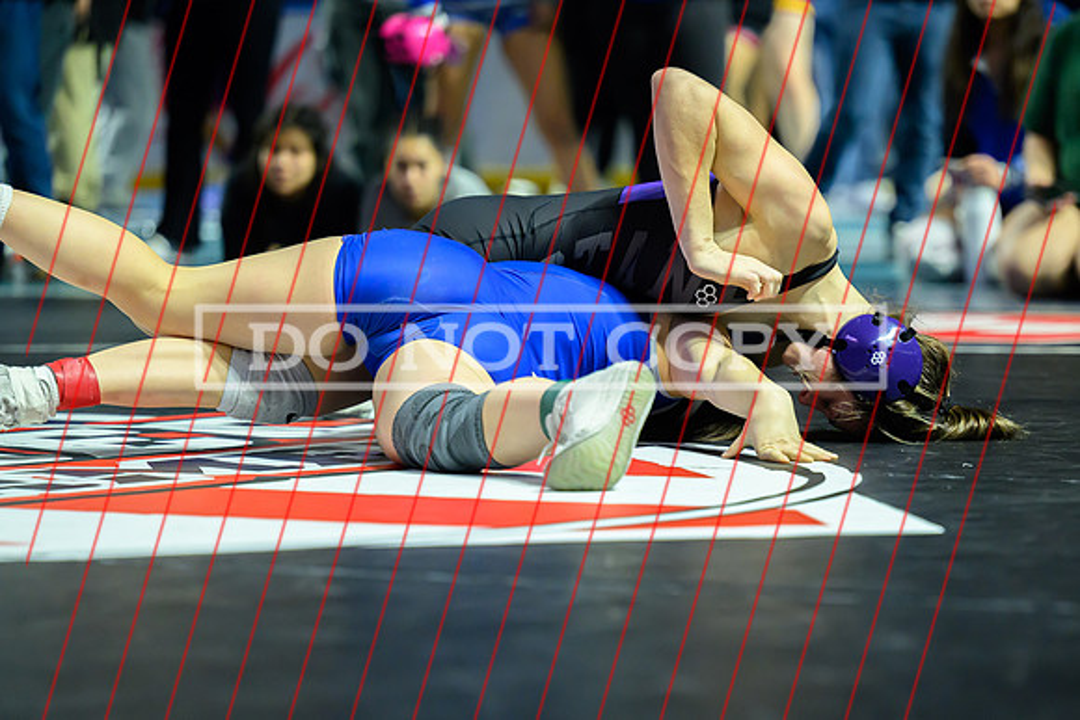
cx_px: 643
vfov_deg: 7.0
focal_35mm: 197
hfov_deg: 10.4
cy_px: 483
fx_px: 5919
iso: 4000
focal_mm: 145
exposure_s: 1/800
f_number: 2.8
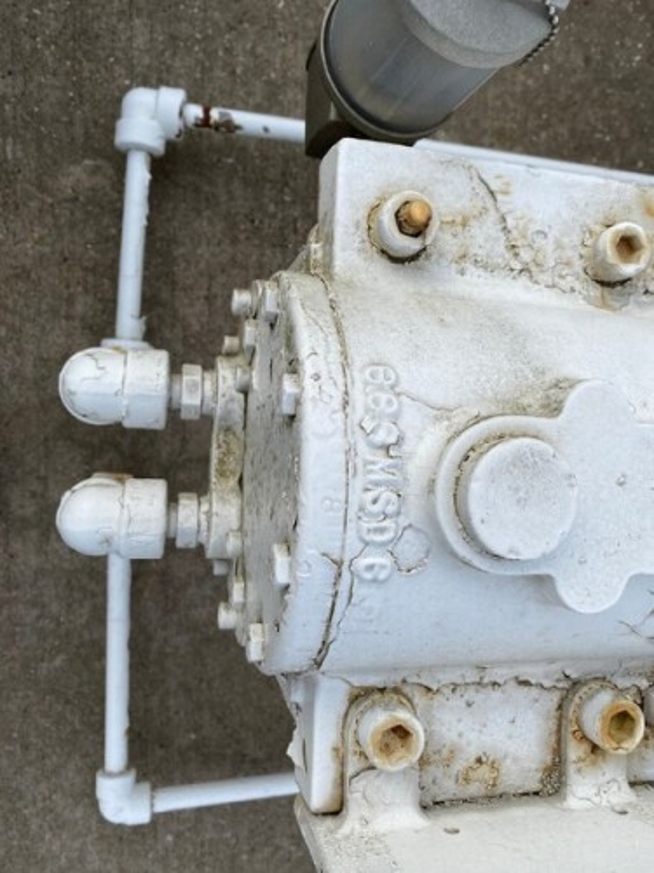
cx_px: 327
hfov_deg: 53.1
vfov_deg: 67.3
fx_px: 655
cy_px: 436
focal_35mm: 26
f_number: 1.8
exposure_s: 1/1678
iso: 32
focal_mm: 4.25
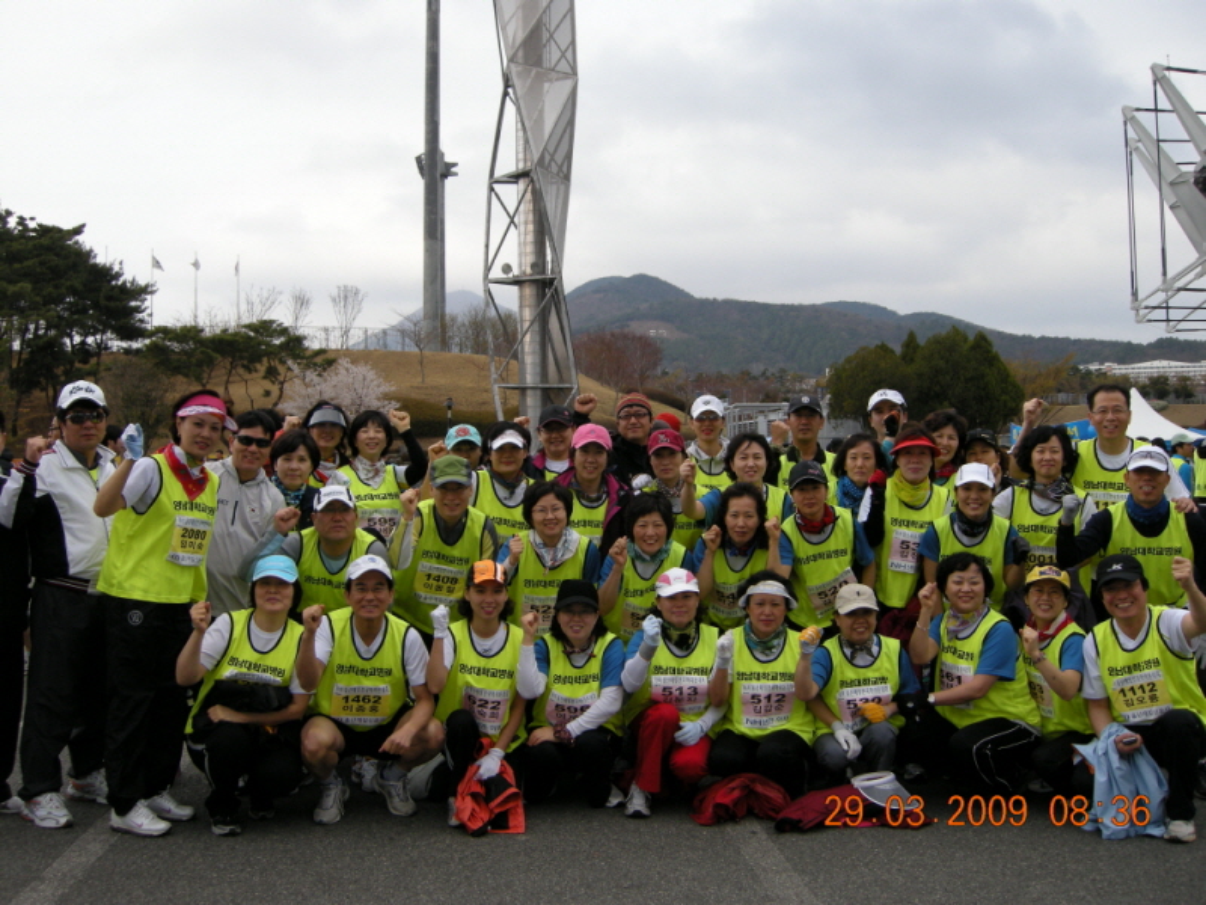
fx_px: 1219
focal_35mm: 35
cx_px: 603
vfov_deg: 40.7
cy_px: 452
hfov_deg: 52.6
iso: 64
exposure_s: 1/170
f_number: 4.3
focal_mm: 7.5
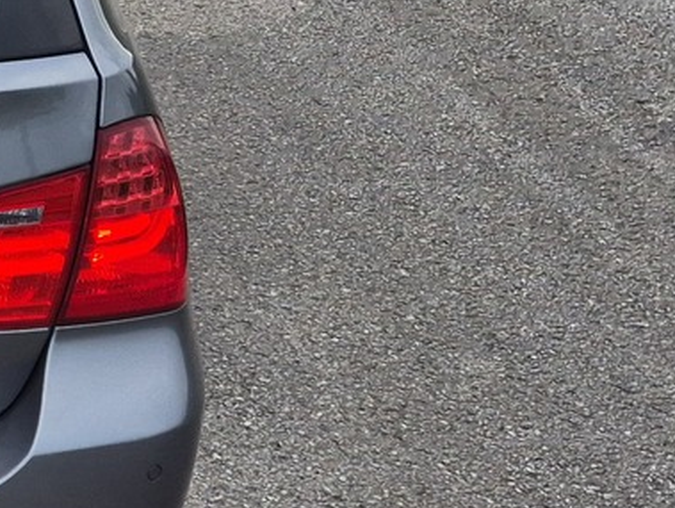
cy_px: 2
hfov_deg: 17.5
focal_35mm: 97
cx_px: -422
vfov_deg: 15.0
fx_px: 1893
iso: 25
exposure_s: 1/282
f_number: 1.8
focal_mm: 5.4
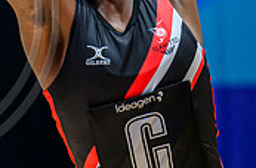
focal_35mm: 601
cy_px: 94
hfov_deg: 3.4
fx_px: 4258
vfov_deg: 2.3
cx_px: -225
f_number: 3.5
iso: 3200
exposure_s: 1/1600
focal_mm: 135
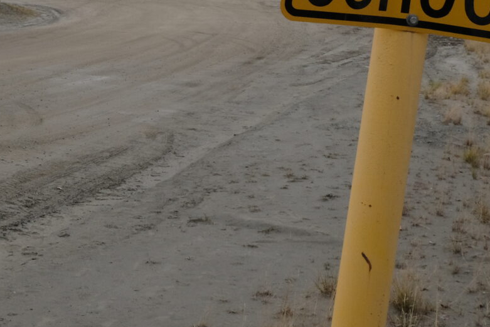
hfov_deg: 20.3
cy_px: -79
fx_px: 1320
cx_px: -19
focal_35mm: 97
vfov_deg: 13.7
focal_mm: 24.9
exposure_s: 1/100
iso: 800
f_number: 22
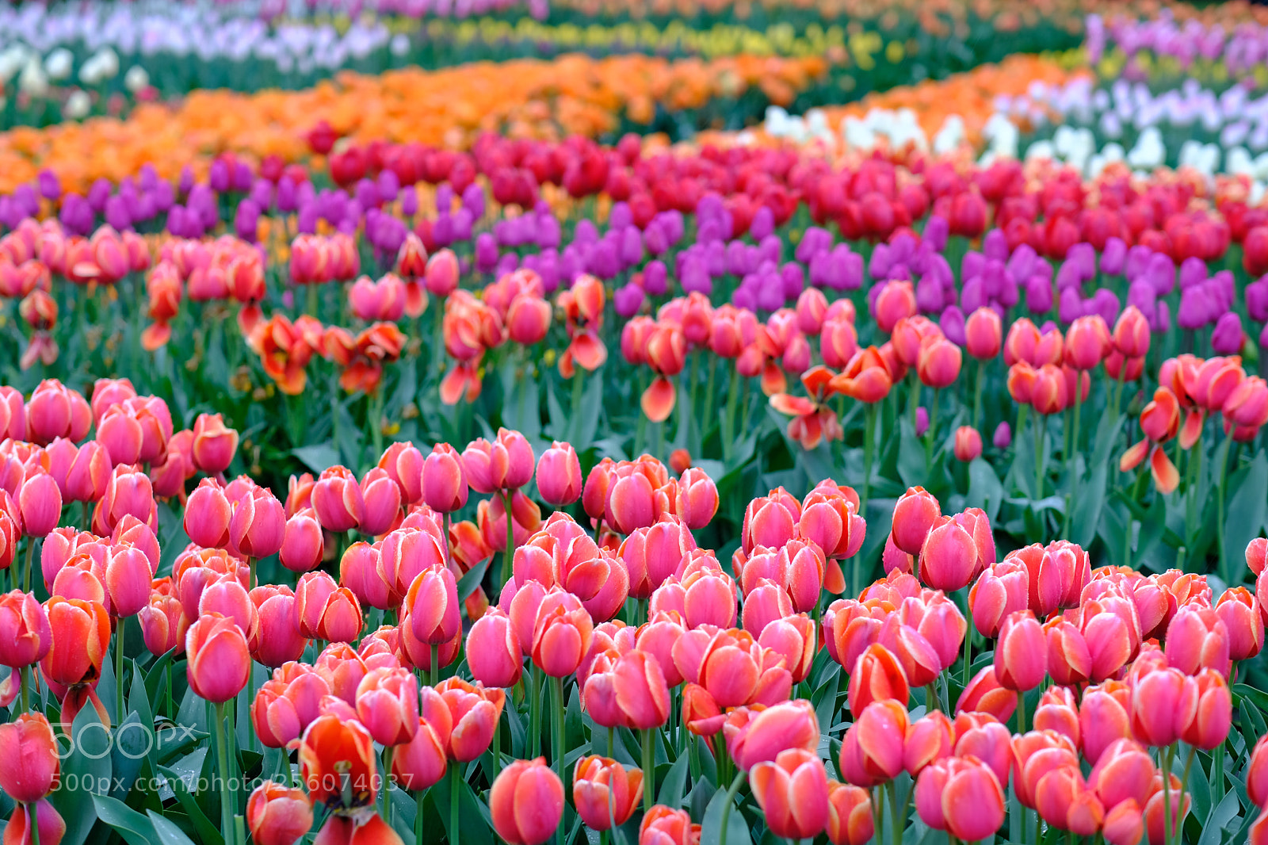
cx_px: 634
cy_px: 422
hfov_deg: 24.2
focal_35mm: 84
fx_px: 2958
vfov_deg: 16.3
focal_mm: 56
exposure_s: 1/140
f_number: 2.2
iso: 200
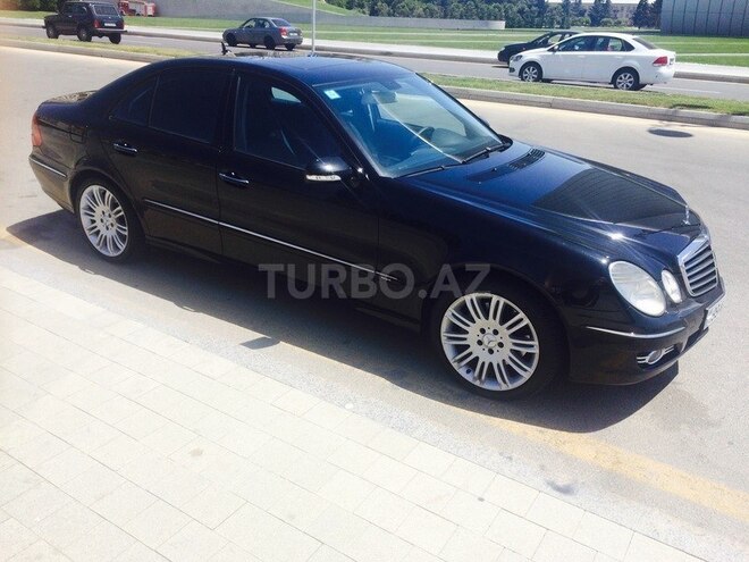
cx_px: 374
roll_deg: -2.9
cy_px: 281
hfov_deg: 61.7
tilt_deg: -23.4
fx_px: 627
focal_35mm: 29
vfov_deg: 48.2
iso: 32
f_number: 2.2
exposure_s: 1/2283
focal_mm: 4.15
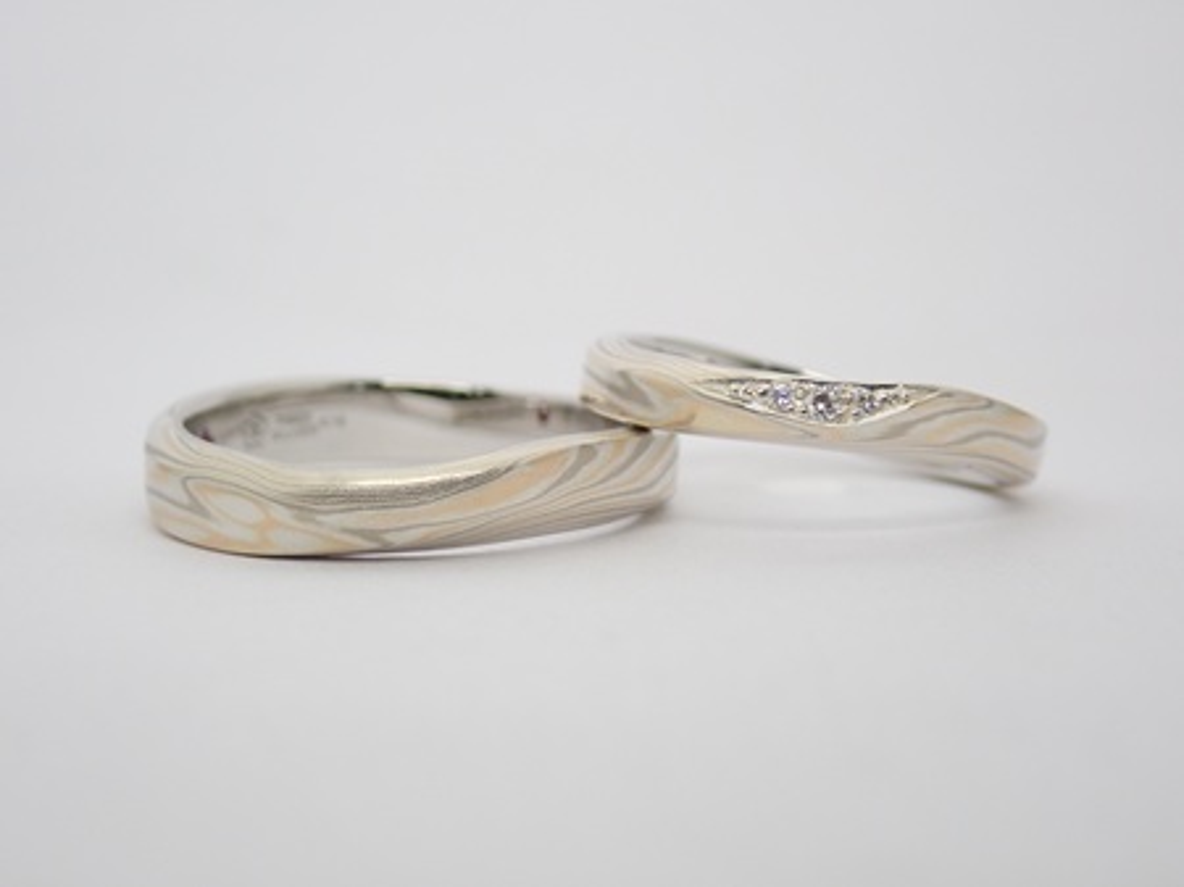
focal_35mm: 77
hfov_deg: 25.3
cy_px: 444
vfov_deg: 19.1
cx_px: 592
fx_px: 2632
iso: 200
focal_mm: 13.65
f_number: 4.1
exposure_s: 1/125
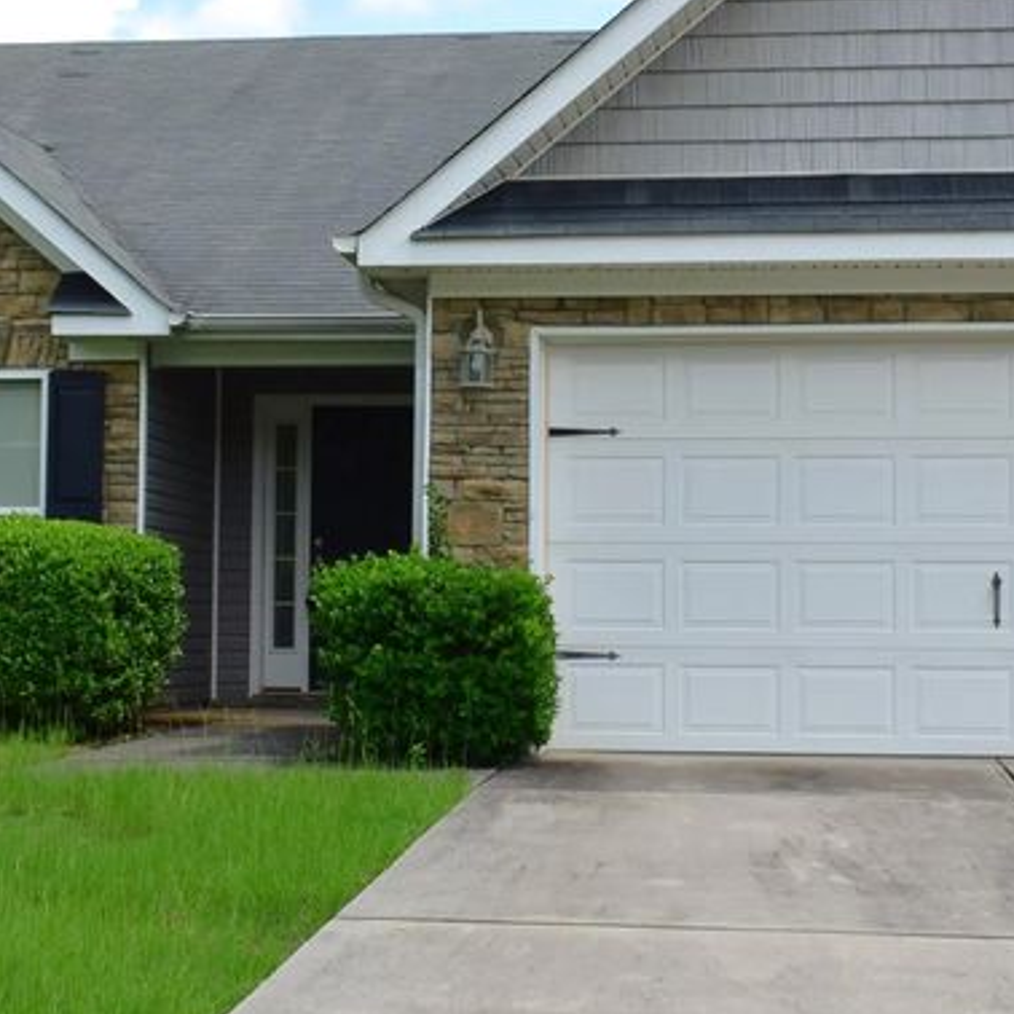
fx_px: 2287
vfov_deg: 25.0
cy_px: 541
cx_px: 512
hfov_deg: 25.0
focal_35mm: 69
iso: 400
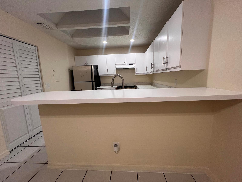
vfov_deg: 89.9
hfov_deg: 106.2
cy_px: 91
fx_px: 91
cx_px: 121
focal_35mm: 13
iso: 160
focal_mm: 1.57
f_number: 1.8
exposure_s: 1/120
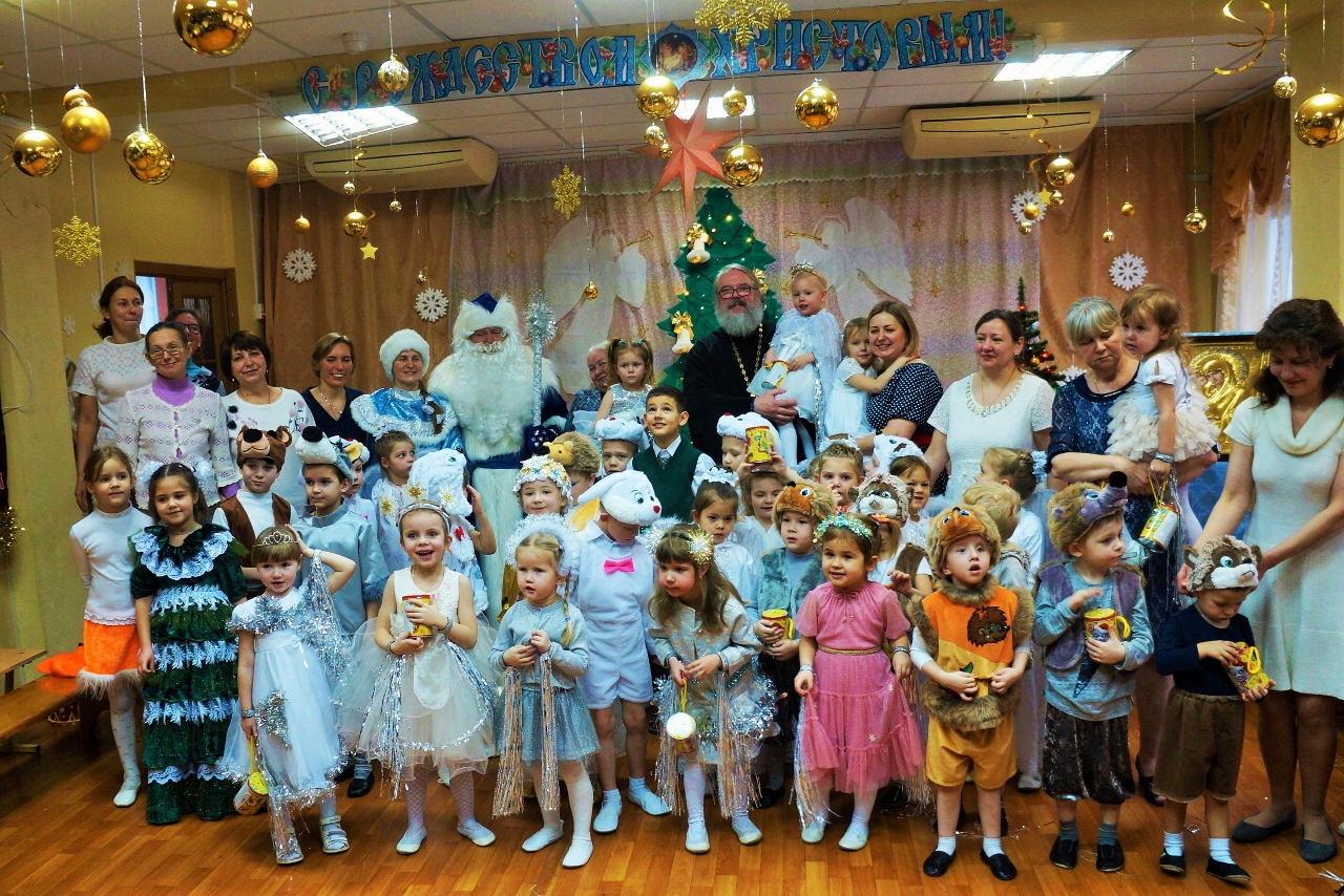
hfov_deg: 67.4
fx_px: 1008
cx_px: 672
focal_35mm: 27
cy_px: 448
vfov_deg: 48.0
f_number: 4
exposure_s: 1/60
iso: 800
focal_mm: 18
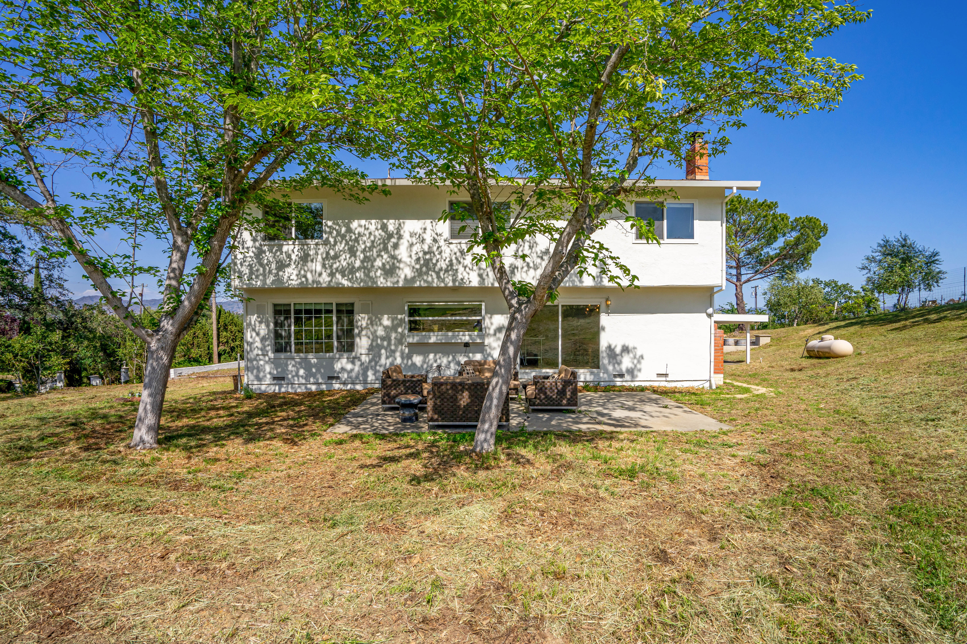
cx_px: 484
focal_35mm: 16
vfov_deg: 73.7
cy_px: 322
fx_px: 430
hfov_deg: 96.7
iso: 320
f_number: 11
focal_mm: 16
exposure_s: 1/500
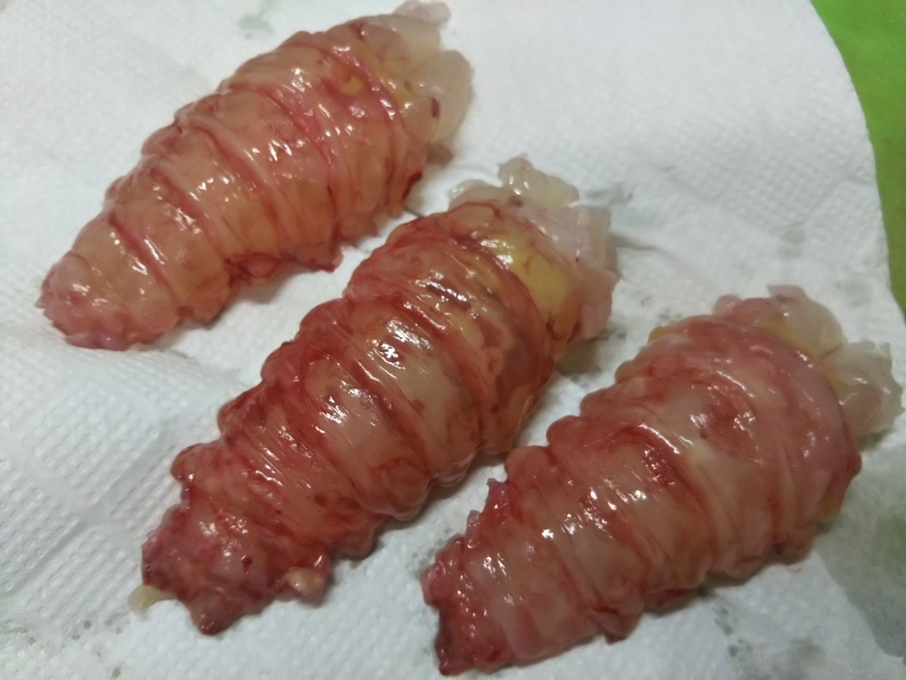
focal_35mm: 30
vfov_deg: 46.8
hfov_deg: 60.0
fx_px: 785
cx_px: 453
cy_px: 340
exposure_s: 1/30
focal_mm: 4
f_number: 2.2
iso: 100
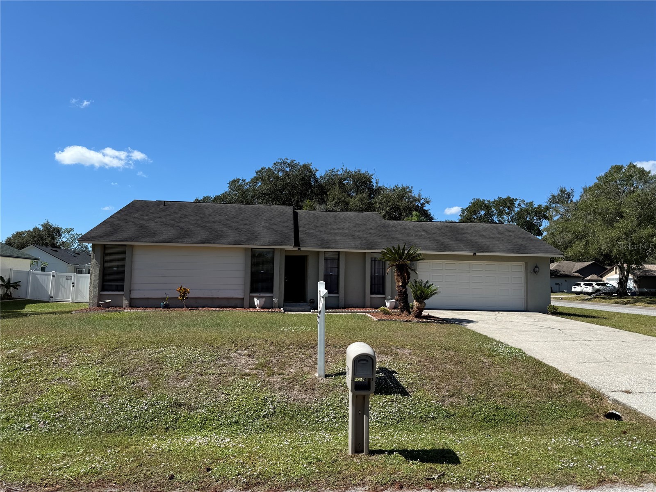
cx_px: 328
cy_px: 246
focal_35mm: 24
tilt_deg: +5.2
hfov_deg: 71.6
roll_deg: -1.2
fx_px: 455
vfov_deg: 56.8
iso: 80
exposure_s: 1/4405
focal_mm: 6.76
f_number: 1.78
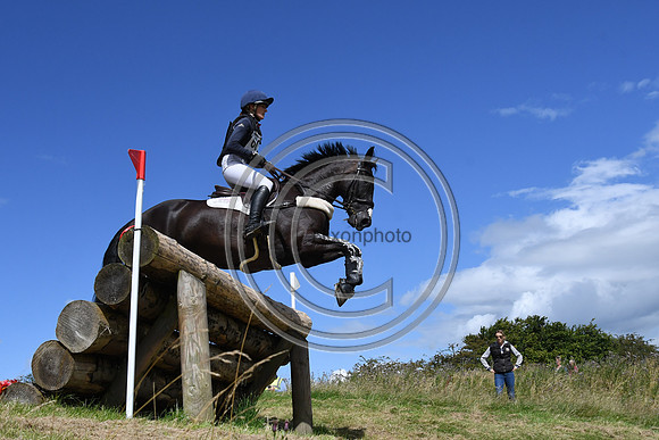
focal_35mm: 42
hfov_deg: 46.4
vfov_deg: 31.9
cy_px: 220
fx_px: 769
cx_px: 330
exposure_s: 1/4000
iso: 800
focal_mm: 28
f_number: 8
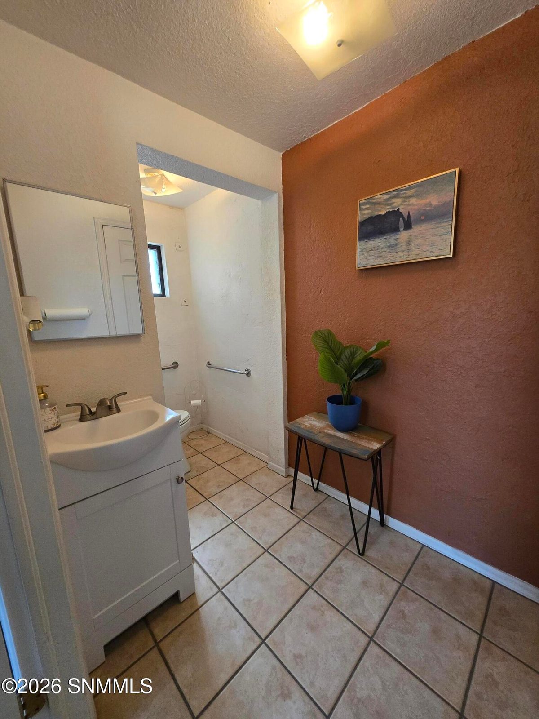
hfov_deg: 89.9
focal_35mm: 13
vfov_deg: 106.2
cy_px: 360
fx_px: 270
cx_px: 270
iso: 200
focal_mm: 1.7
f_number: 2.2
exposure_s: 1/60
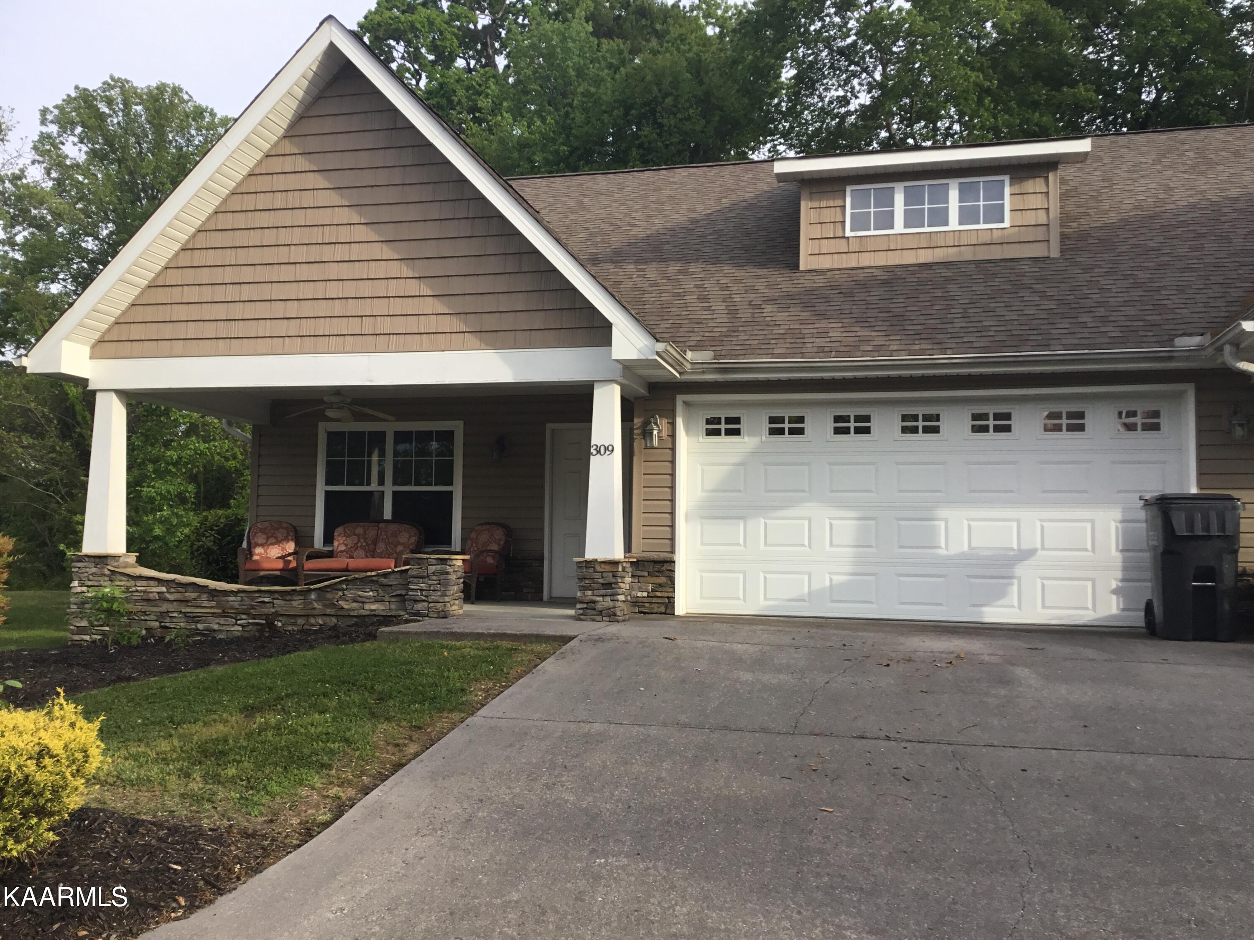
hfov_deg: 58.4
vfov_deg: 45.4
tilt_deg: +5.5
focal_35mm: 31
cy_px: 470
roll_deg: -1.1
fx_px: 1123
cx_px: 627
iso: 25
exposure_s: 1/443
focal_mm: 3.3
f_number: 2.4
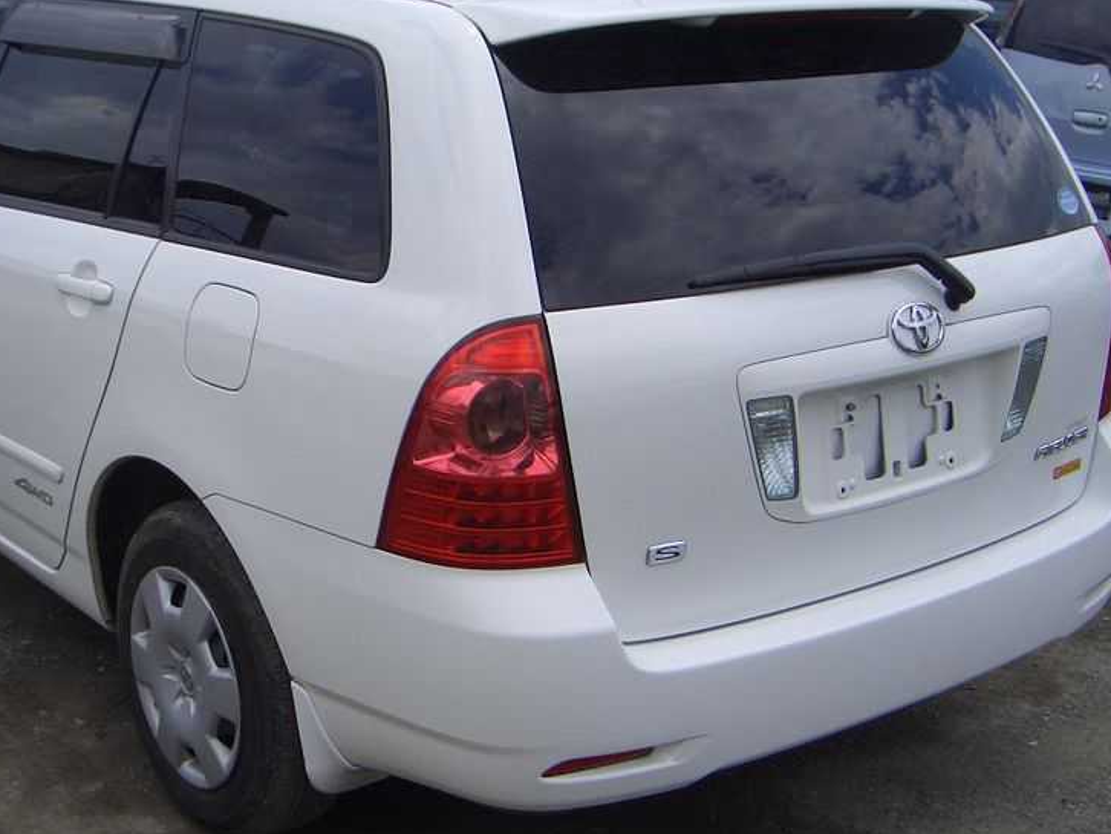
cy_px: 436
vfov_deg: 26.6
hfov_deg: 34.8
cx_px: 425
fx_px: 1766
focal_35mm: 55
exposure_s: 1/640
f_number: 4.8
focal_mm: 8
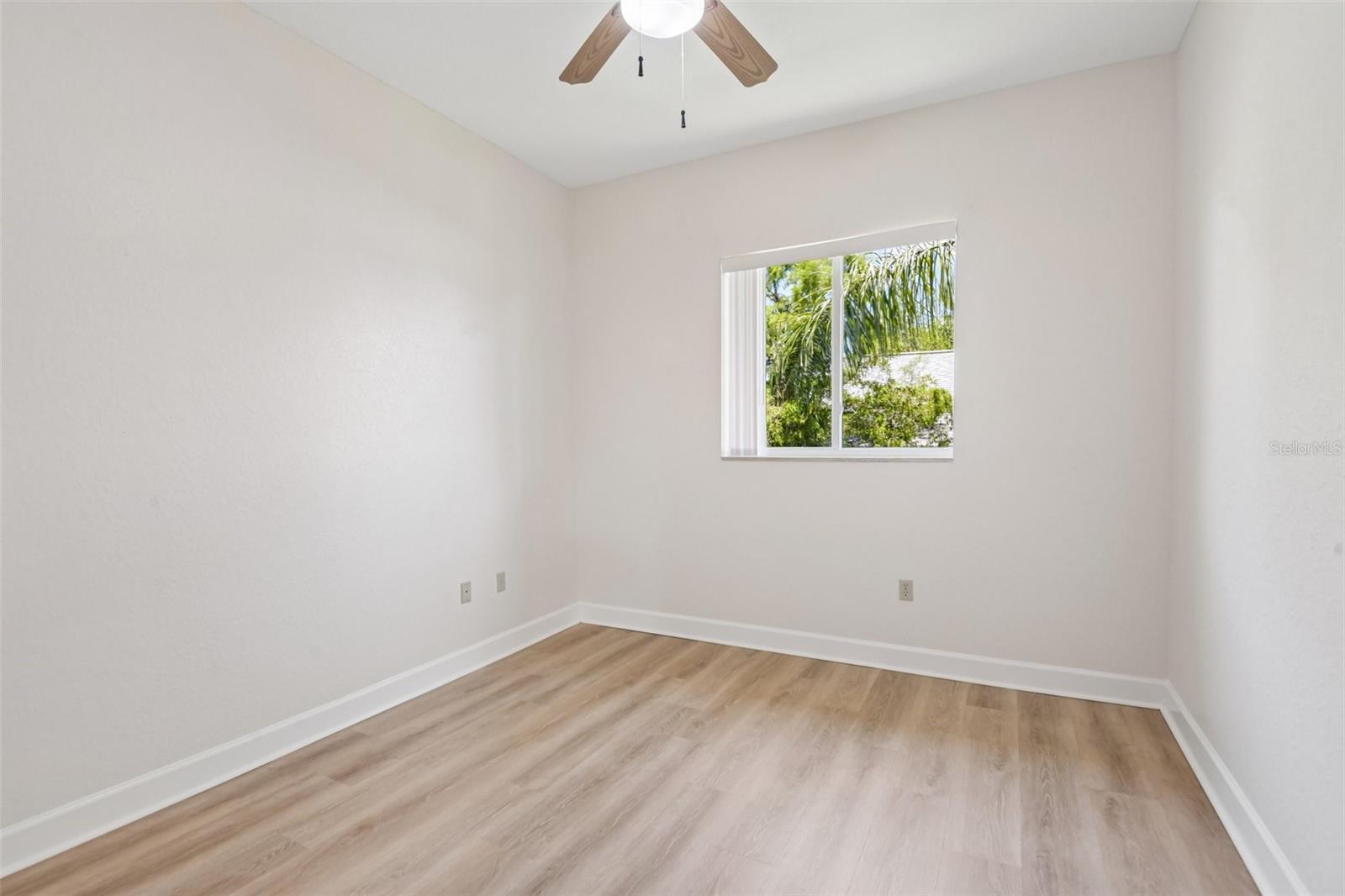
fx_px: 598
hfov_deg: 96.7
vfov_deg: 73.7
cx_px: 672
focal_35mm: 16
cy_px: 448
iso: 400
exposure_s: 1/20
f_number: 8
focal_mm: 16
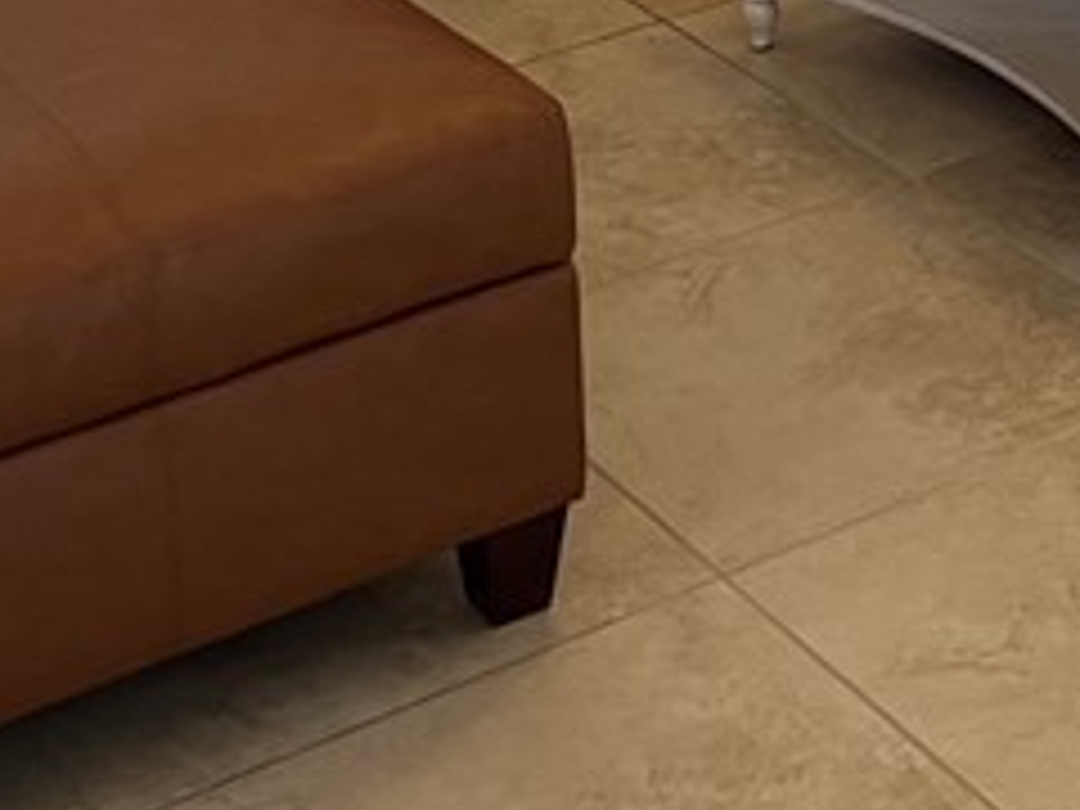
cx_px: 1148
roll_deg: +1.1
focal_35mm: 111
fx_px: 3463
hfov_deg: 17.2
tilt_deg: -14.1
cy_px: -598
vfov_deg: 12.3
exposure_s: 1/60
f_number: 1.5
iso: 125
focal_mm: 5.7
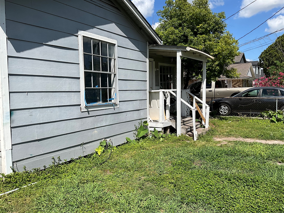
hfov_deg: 61.7
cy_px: 106
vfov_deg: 48.2
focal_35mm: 29
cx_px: 142
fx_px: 238
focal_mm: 3
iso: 25
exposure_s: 1/2320
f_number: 1.8
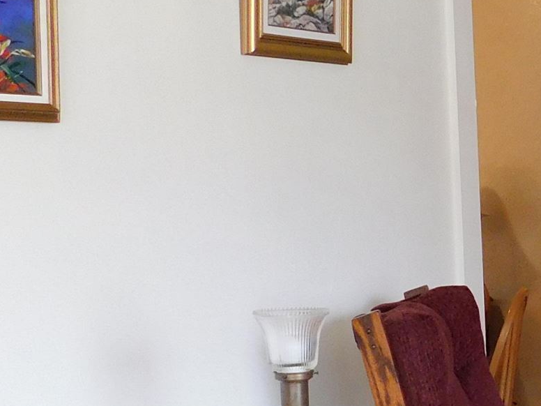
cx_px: 835
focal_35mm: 95
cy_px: 338
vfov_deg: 15.4
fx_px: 1485
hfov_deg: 18.2
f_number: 3
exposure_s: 1/30
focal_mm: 4.1
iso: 220
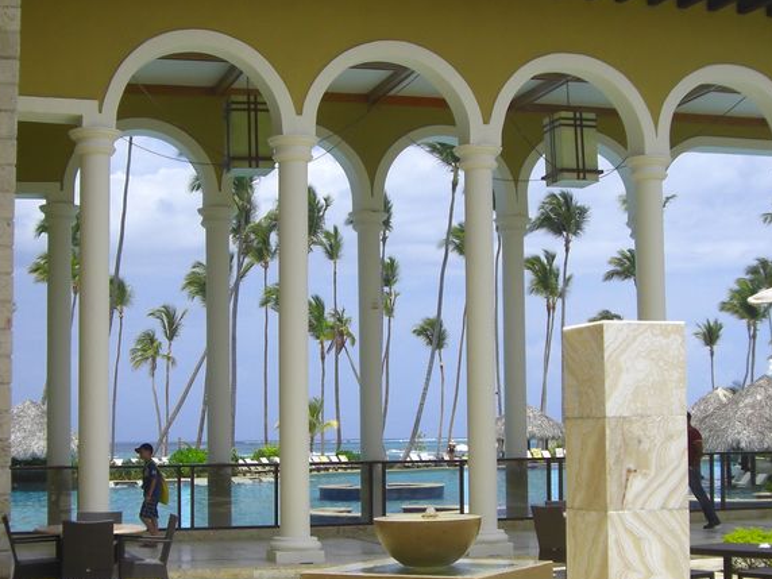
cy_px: 297
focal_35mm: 68
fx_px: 1517
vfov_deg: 21.6
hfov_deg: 28.6
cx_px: 410
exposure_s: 1/200
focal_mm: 6.2
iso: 64
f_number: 8
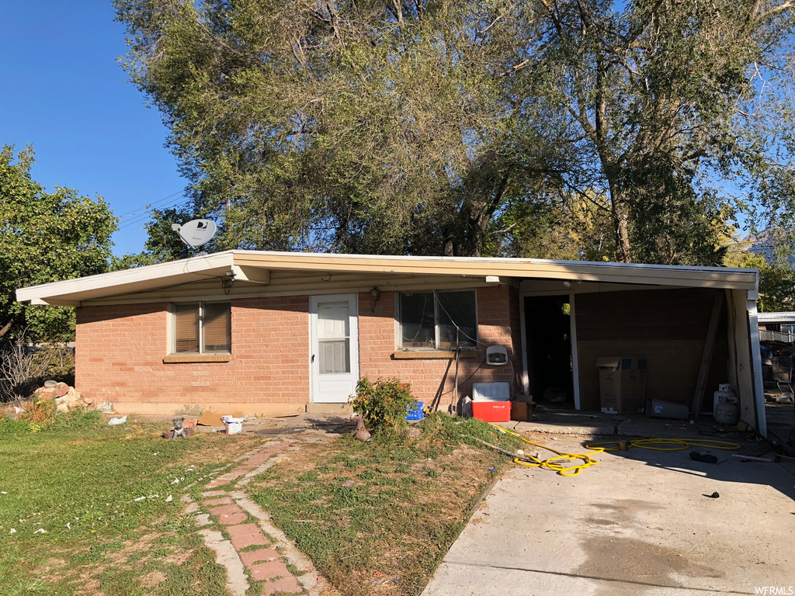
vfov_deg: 49.7
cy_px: 298
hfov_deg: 63.4
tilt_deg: +3.4
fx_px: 643
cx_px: 398
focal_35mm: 28
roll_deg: +1.7
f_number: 1.8
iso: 20
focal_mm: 4
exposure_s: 1/1499
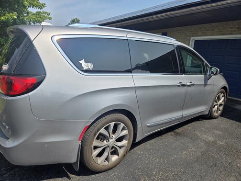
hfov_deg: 73.9
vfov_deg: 58.9
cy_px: 90
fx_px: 160
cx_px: 120
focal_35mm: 23
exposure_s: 1/2346
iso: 25
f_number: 1.8
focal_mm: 5.4
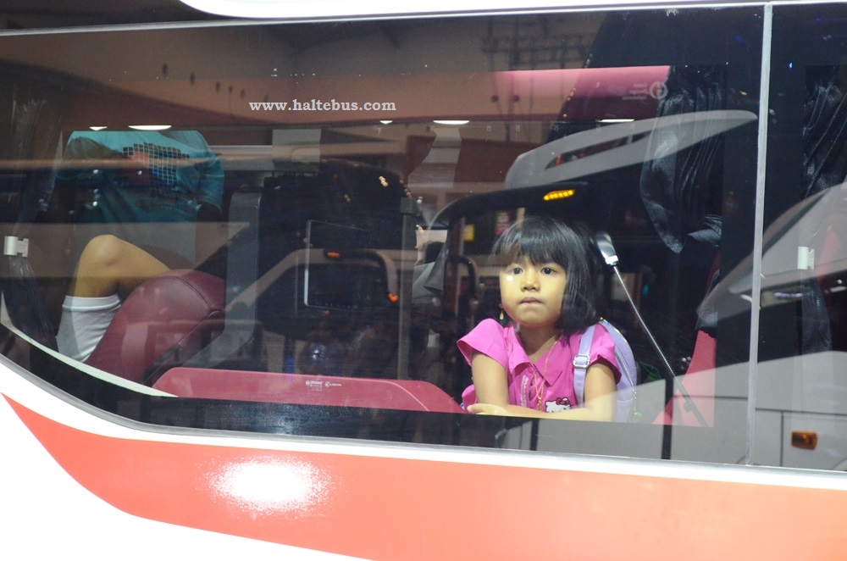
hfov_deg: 24.7
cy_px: 280
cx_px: 424
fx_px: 1937
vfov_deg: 16.5
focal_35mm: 82
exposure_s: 1/50
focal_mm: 55
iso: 2000
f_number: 5.6
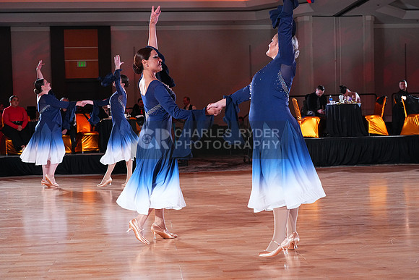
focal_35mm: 48
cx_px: 210
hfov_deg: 41.1
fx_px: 559
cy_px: 140
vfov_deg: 28.1
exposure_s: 1/400
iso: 5000
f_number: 4.5
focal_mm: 48
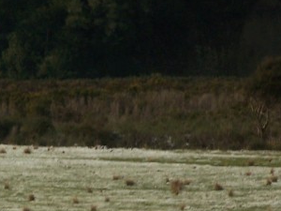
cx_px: 2
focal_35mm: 371
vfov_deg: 4.0
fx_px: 3012
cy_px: 217
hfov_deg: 5.3
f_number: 3.2
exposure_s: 1/350
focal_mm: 23.1
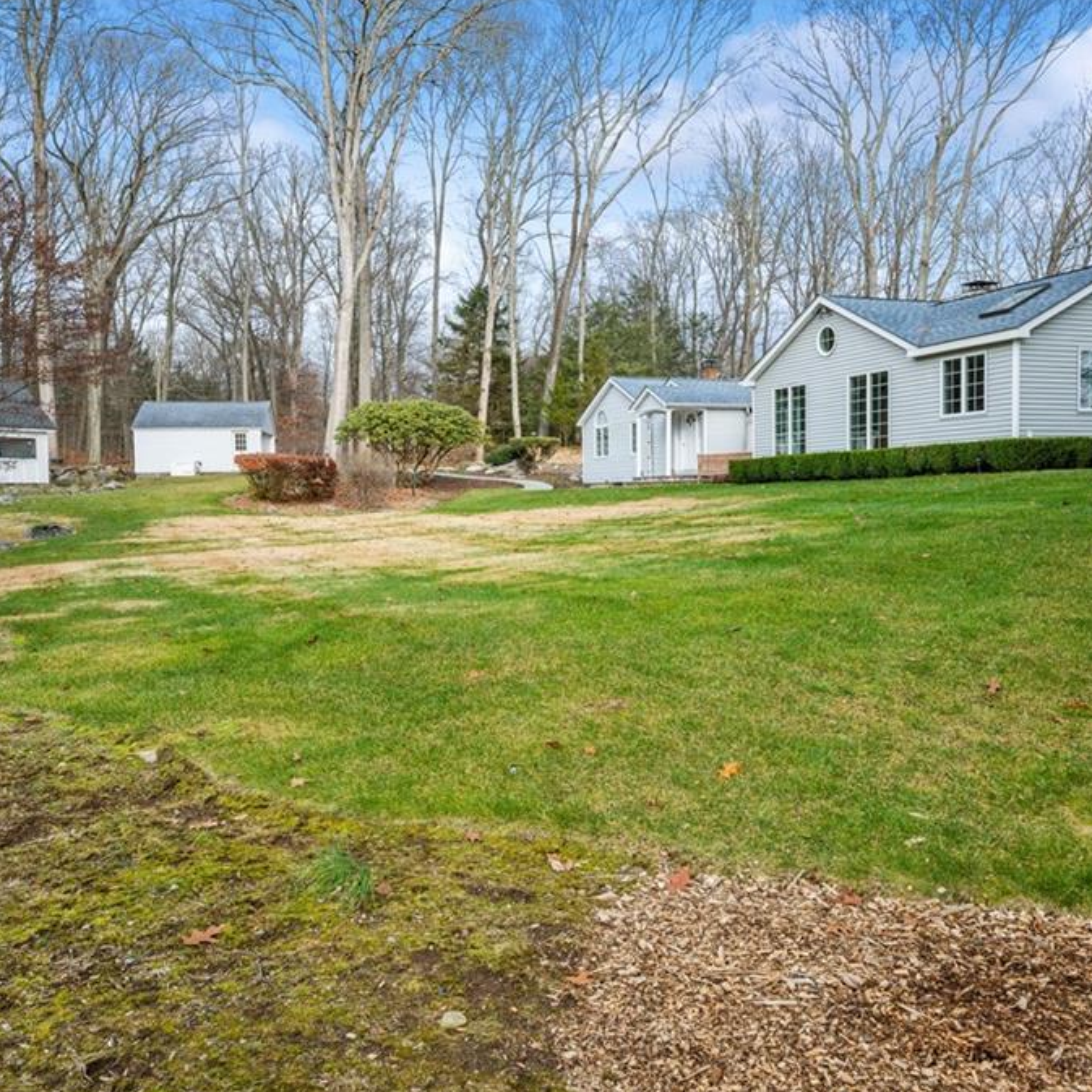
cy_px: 548
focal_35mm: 31
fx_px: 1106
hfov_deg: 52.5
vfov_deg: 52.5
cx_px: 516
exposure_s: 1/20
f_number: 11
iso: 200
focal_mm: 24
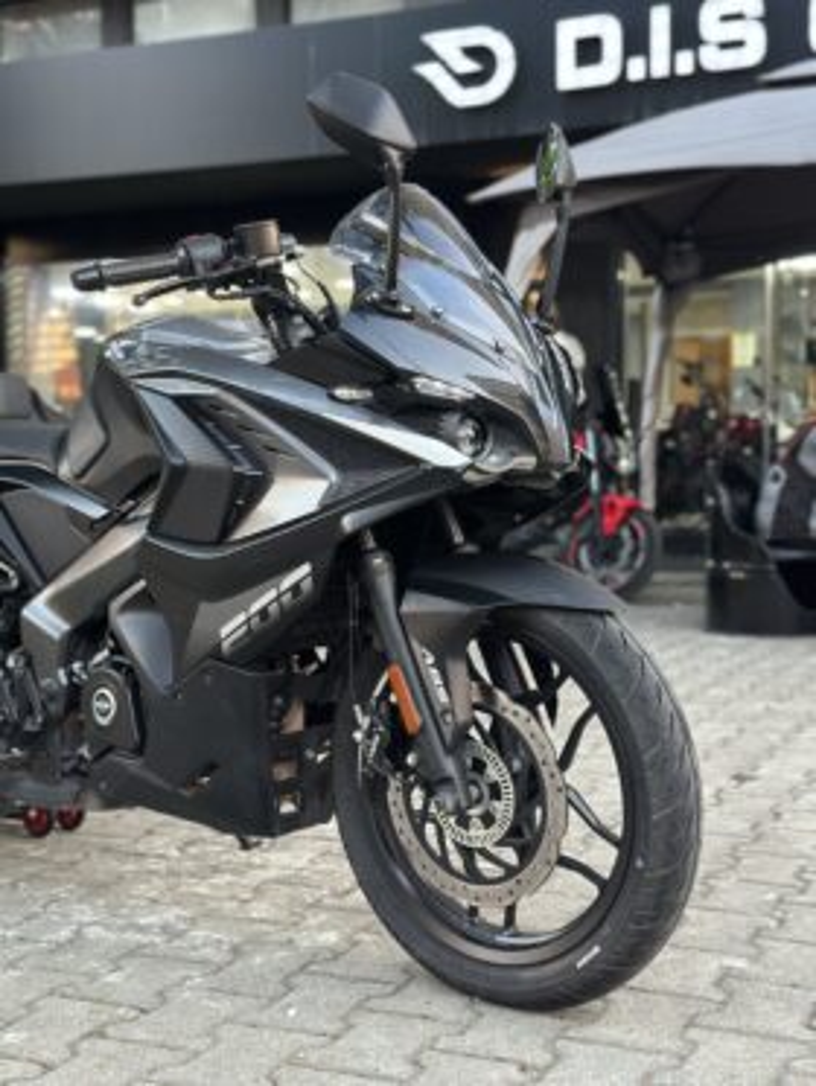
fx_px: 1508
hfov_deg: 30.3
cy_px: 543
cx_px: 408
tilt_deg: -2.1
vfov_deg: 39.6
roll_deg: +0.6
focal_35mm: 48
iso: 125
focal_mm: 6.86
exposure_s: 1/61
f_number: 1.78
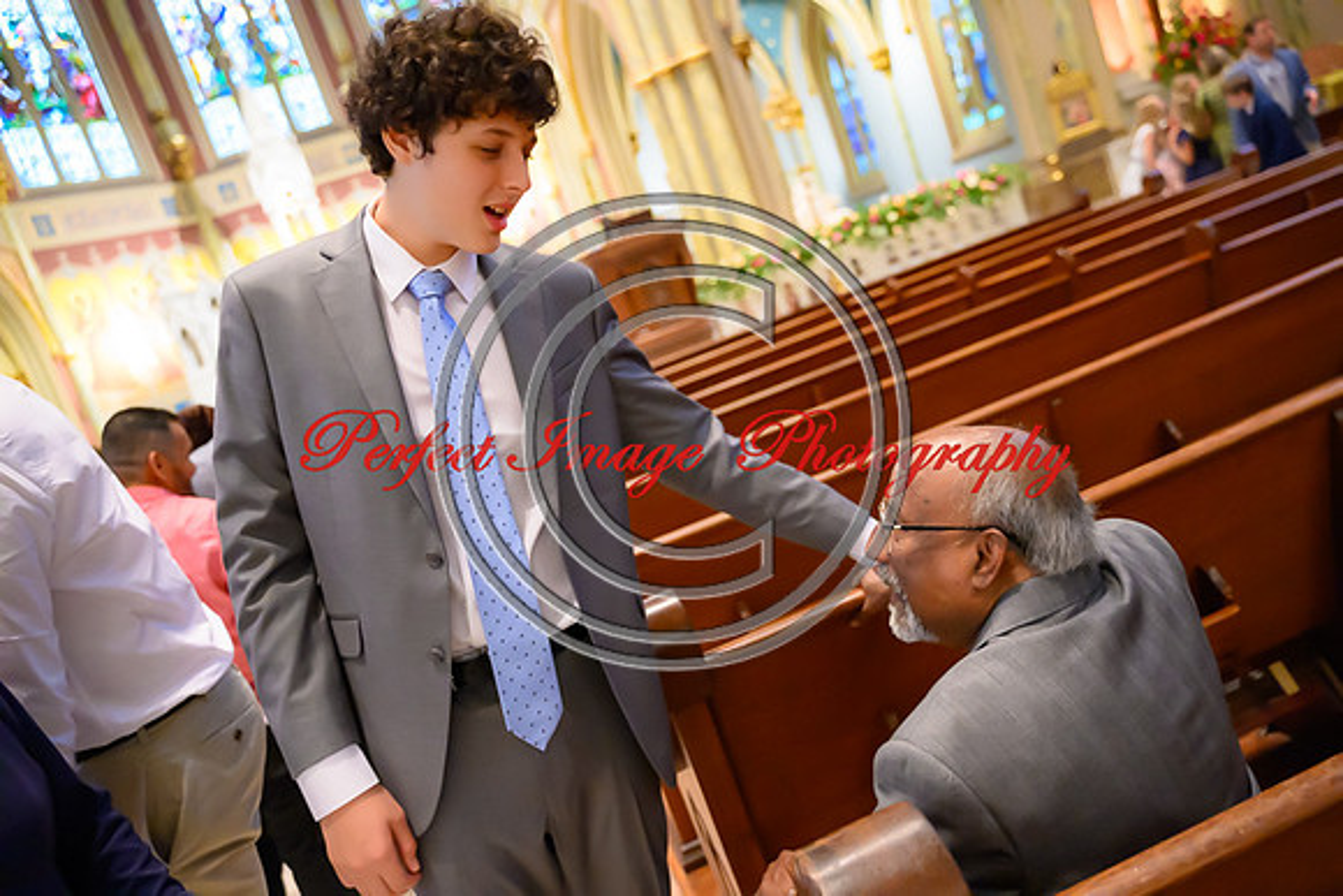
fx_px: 1045
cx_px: 672
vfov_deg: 46.4
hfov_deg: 65.5
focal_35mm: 28
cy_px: 448
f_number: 2.8
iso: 11400
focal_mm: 28
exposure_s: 1/100
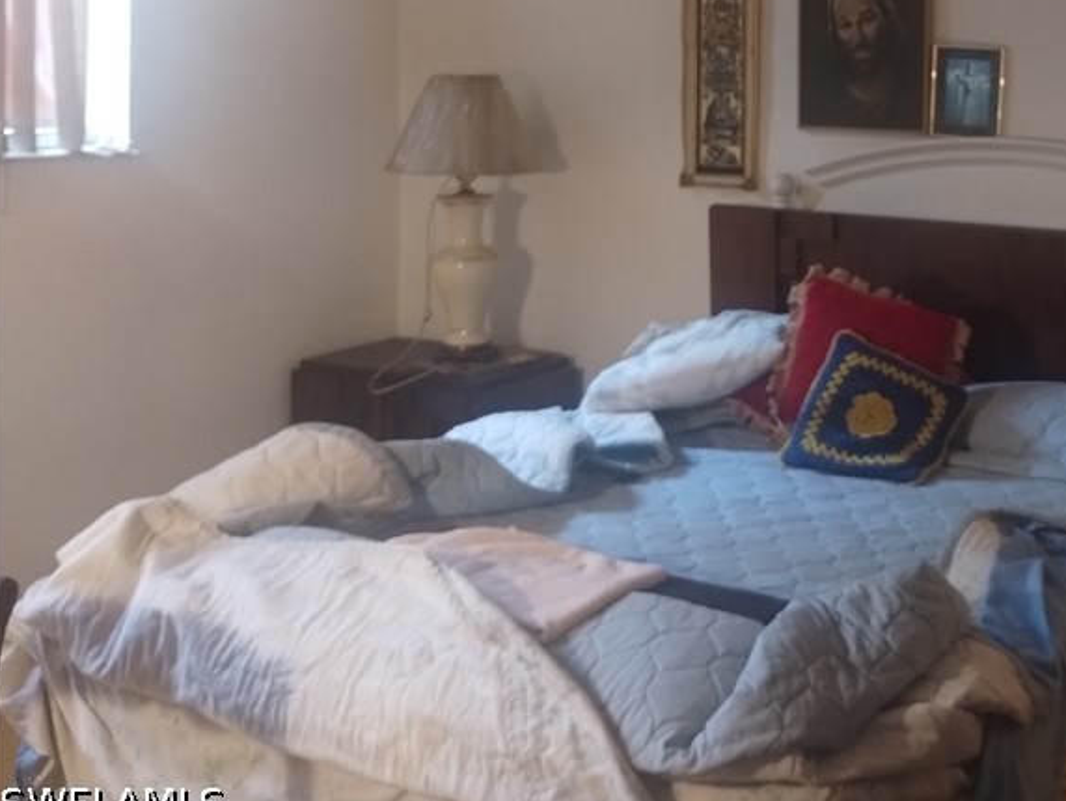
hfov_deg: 36.0
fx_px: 1541
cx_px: 942
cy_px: 119
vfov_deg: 28.3
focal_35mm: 50
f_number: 1.8
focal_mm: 4.27
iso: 1644
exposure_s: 1/20
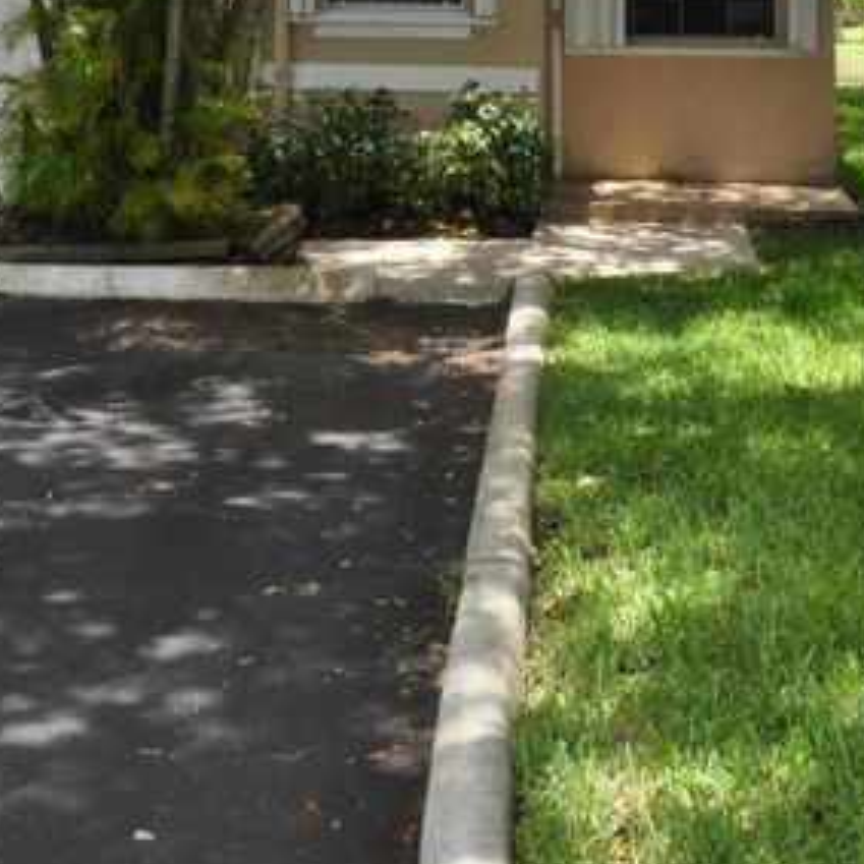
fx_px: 1723
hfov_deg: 28.1
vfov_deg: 25.8
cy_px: -111
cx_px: 400
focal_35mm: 61
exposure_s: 1/640
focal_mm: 18
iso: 2000
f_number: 13
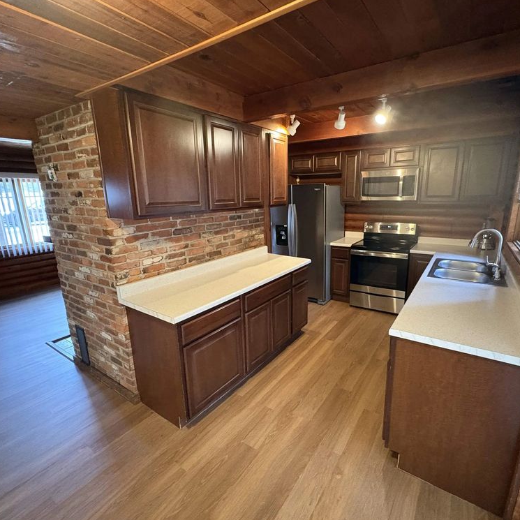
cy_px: 261
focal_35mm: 17
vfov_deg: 84.0
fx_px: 289
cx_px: 281
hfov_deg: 83.8
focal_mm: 2.22
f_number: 2.2
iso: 640
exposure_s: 1/40
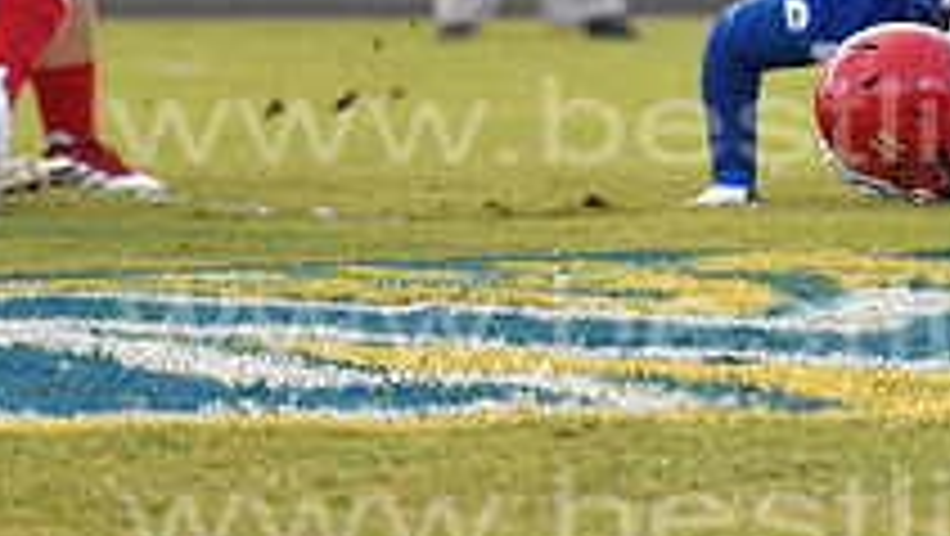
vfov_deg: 1.5
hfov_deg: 2.7
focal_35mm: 798
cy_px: 34
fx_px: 20126
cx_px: 1139
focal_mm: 185
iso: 1600
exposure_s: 1/800
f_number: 3.2
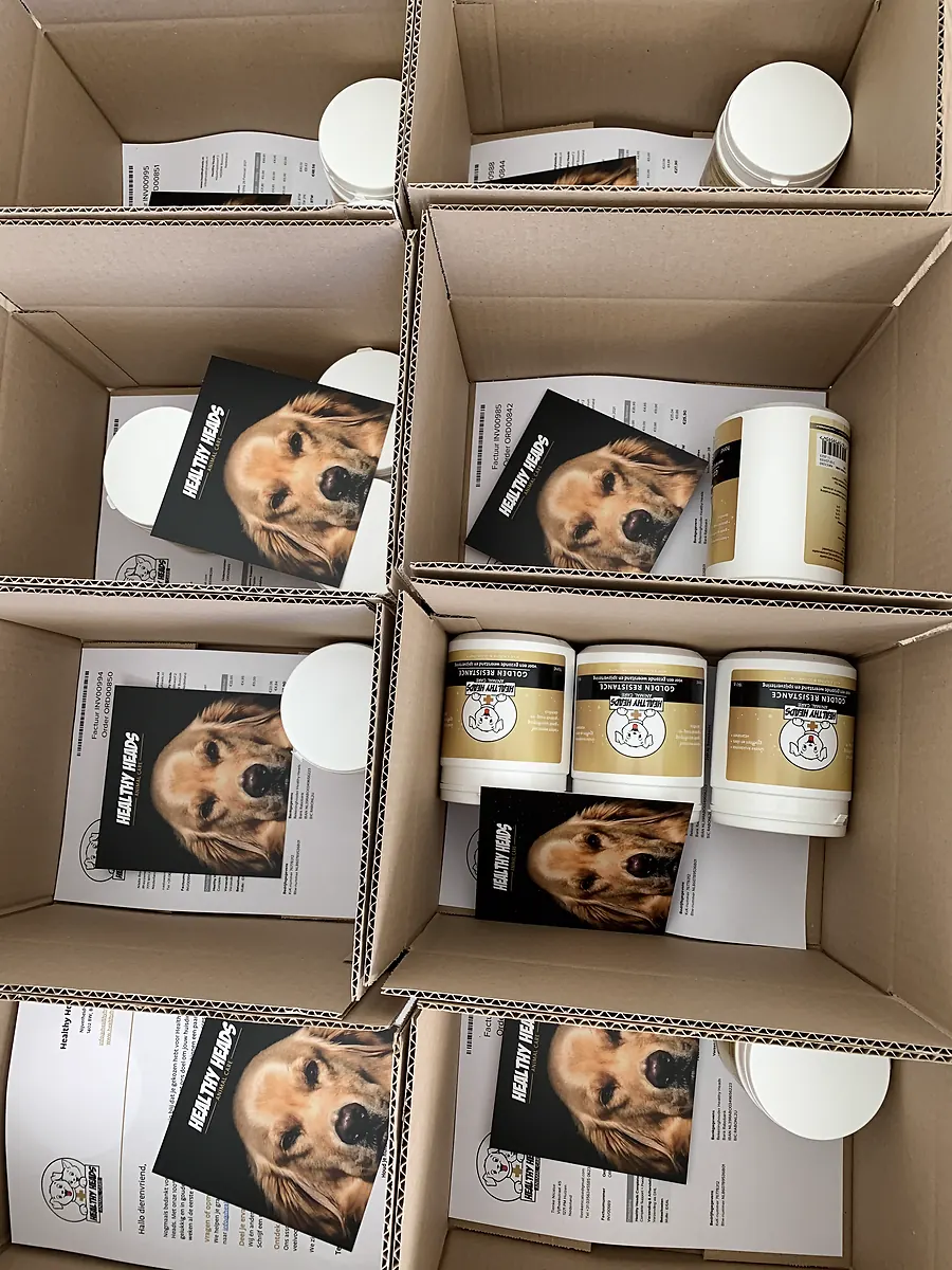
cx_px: 476
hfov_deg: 53.1
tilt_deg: -81.1
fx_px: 953
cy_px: 635
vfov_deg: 67.3
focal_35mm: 26
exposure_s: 1/60
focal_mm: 4.25
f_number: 1.8
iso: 100
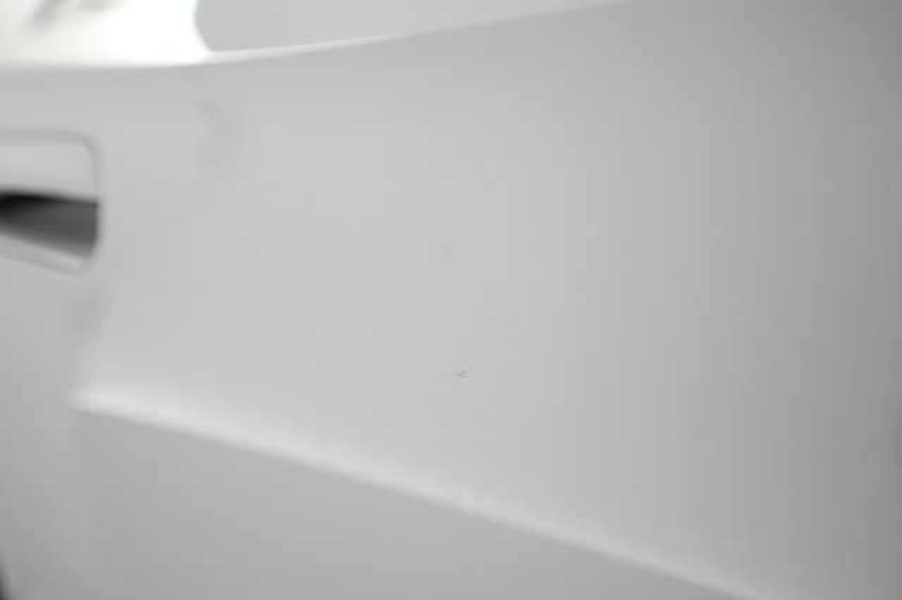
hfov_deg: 65.5
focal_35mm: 28
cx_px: 451
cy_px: 300
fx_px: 701
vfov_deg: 46.4
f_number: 4.5
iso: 1600
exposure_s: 1/100
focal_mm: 28
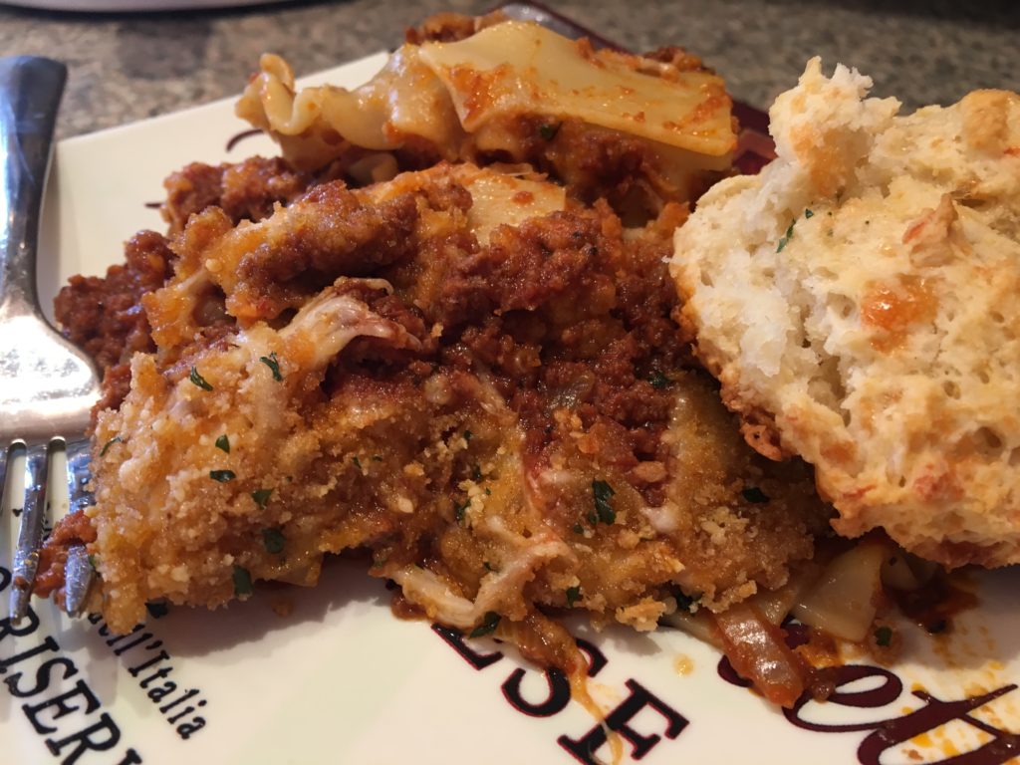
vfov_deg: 48.2
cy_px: 382
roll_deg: -0.6
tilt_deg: -37.4
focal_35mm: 29
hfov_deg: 61.7
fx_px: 855
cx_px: 510
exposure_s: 1/30
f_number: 2.2
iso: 64
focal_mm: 4.15
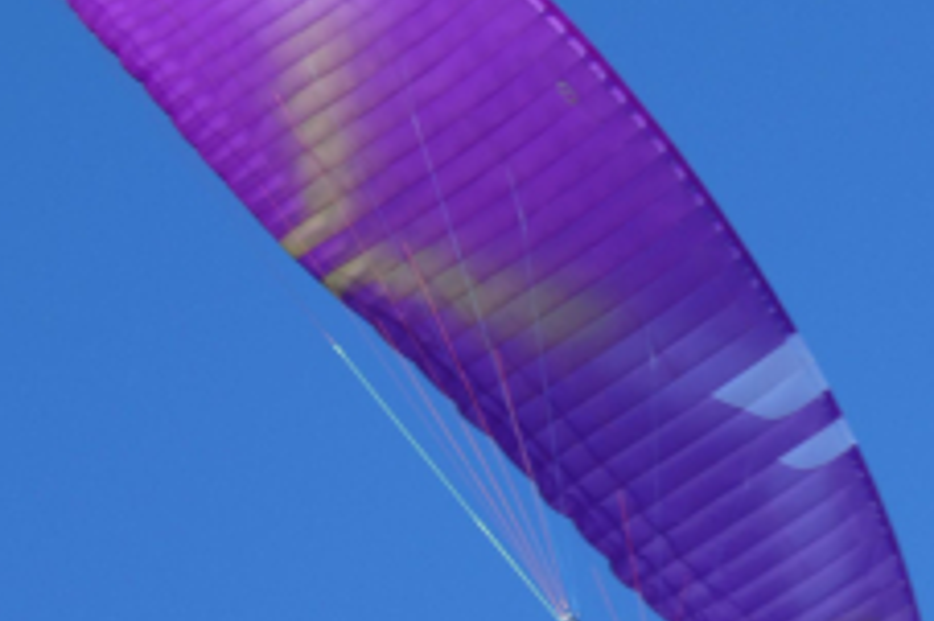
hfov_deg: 7.8
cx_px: 471
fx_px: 6844
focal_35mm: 264
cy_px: 502
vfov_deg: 5.2
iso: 80
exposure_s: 1/250
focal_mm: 24.2
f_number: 5.3
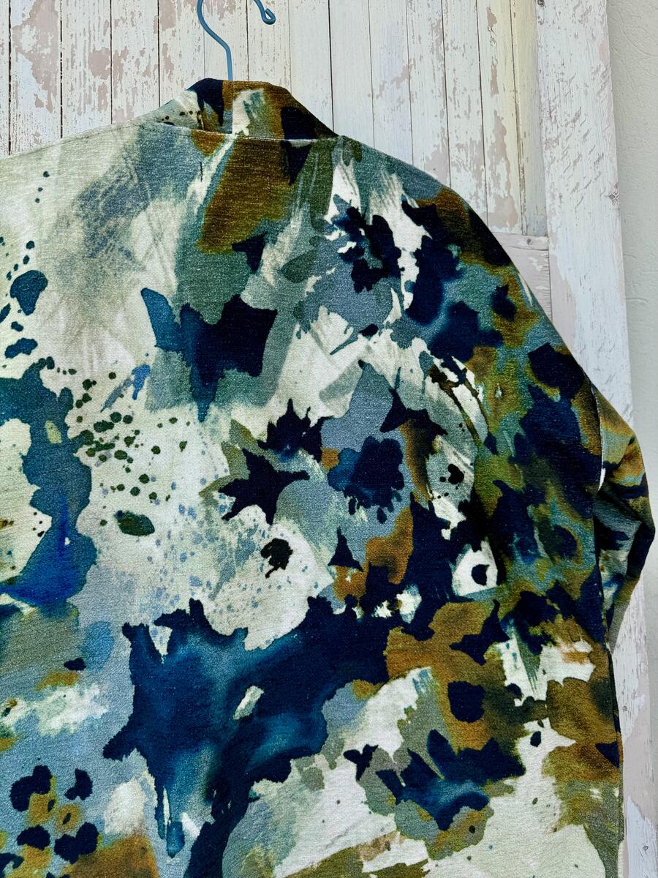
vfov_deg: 71.6
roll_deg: -0.5
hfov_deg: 56.8
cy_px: 439
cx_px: 329
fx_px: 608
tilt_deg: -3.2
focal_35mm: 24
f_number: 1.78
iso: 80
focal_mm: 6.76
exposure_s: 1/805
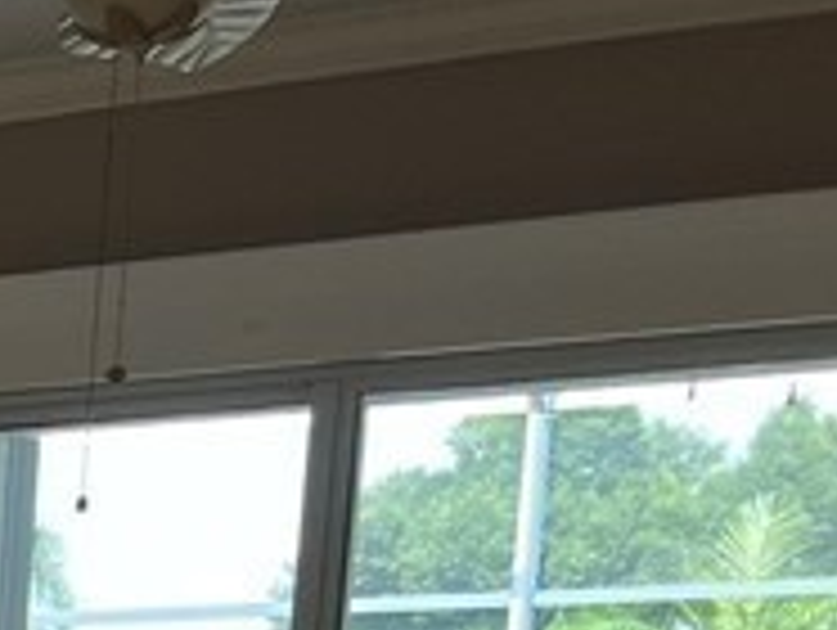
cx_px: -1377
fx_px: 3462
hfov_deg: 10.9
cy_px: 1458
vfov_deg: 9.4
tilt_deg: -11.6
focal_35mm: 143
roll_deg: +0.6
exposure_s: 1/120
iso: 80
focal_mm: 5.7
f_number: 1.5
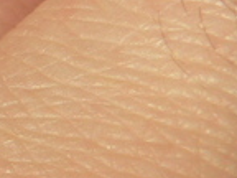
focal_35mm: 213
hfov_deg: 8.6
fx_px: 1458
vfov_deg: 7.0
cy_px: 153
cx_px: -302
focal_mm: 6
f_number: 4.6
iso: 80
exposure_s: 1/500
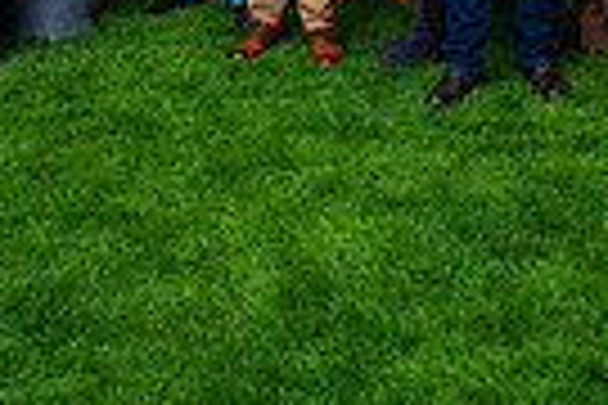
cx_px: 104
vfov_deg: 11.8
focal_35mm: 103
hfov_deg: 19.6
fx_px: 1739
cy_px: -423
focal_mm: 24
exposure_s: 1/2500
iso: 500
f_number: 4
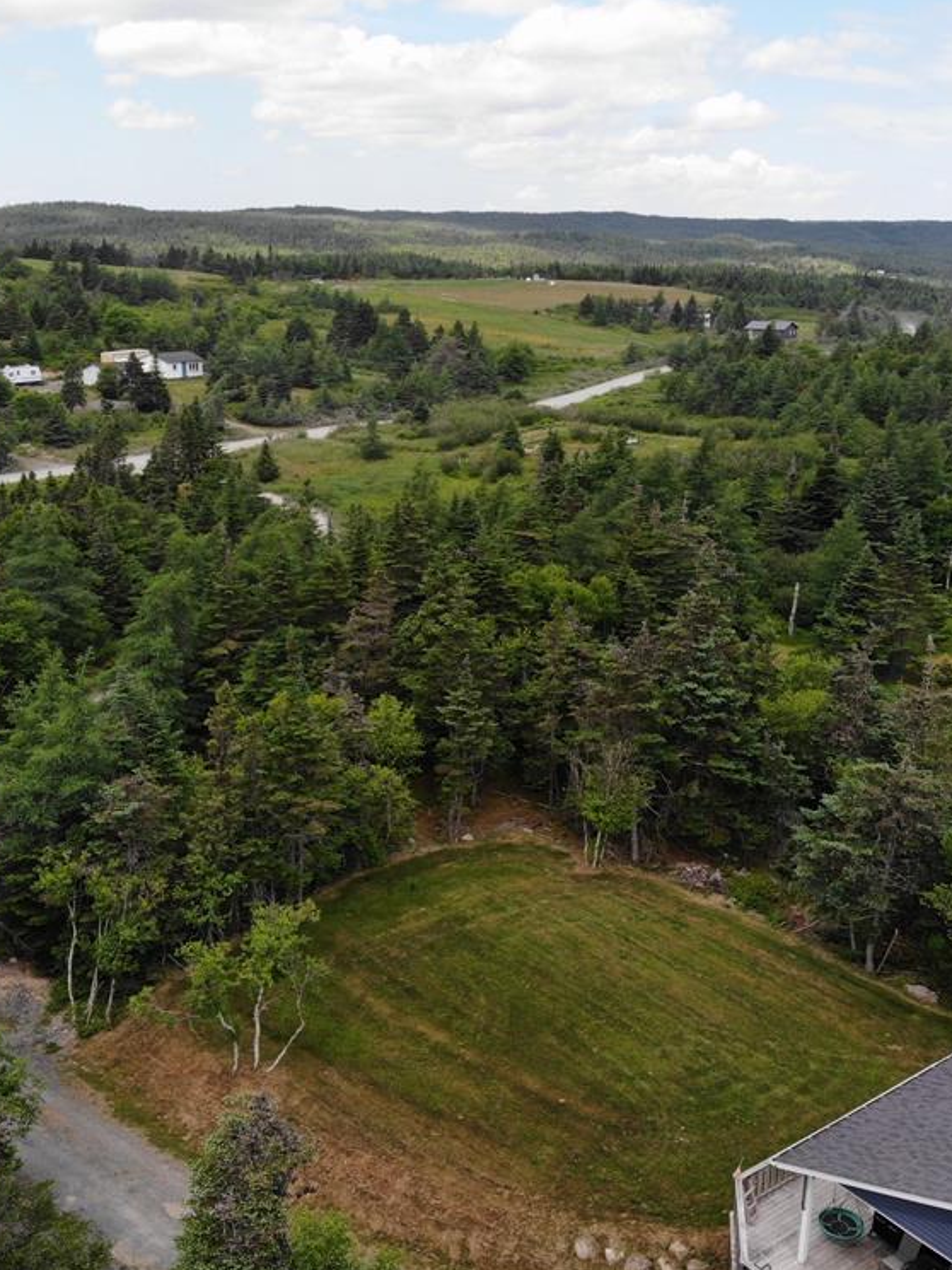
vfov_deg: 55.3
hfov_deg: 42.9
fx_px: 1210
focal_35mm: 33
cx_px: 469
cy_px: 620
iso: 100
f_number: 2.8
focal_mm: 4.5
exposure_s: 1/538
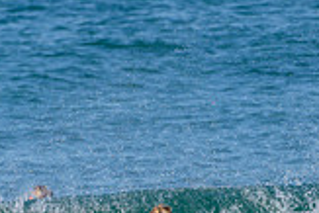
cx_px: 131
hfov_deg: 1.2
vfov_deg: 0.8
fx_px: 15786
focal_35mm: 1780
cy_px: 251
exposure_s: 1/2000
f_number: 5.6
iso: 140
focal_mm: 500
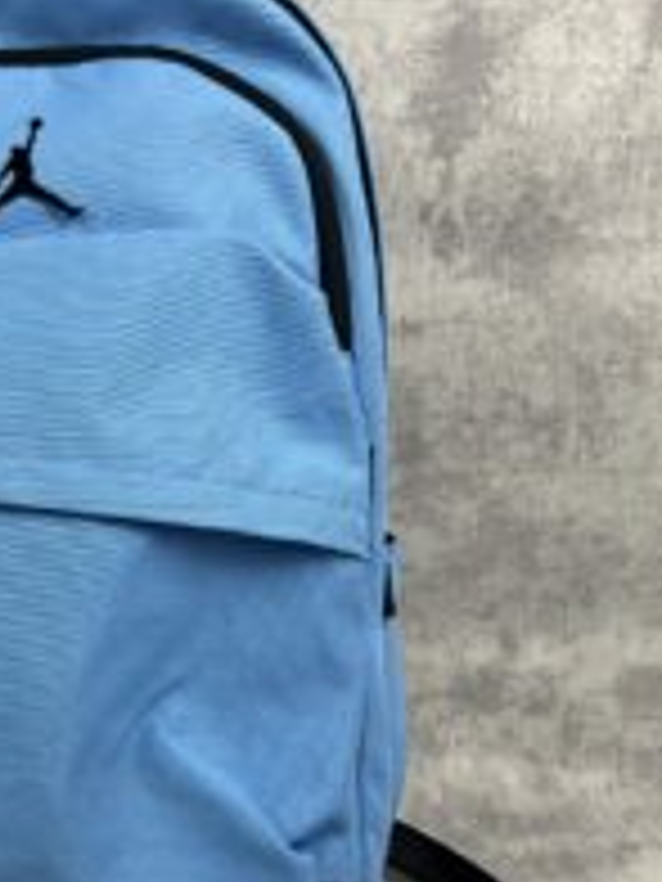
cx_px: 72
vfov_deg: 35.5
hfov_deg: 26.6
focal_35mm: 53
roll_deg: +2.2
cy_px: 639
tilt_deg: -24.3
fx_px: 1351
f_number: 1.5
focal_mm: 5.7
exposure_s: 1/288
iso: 40
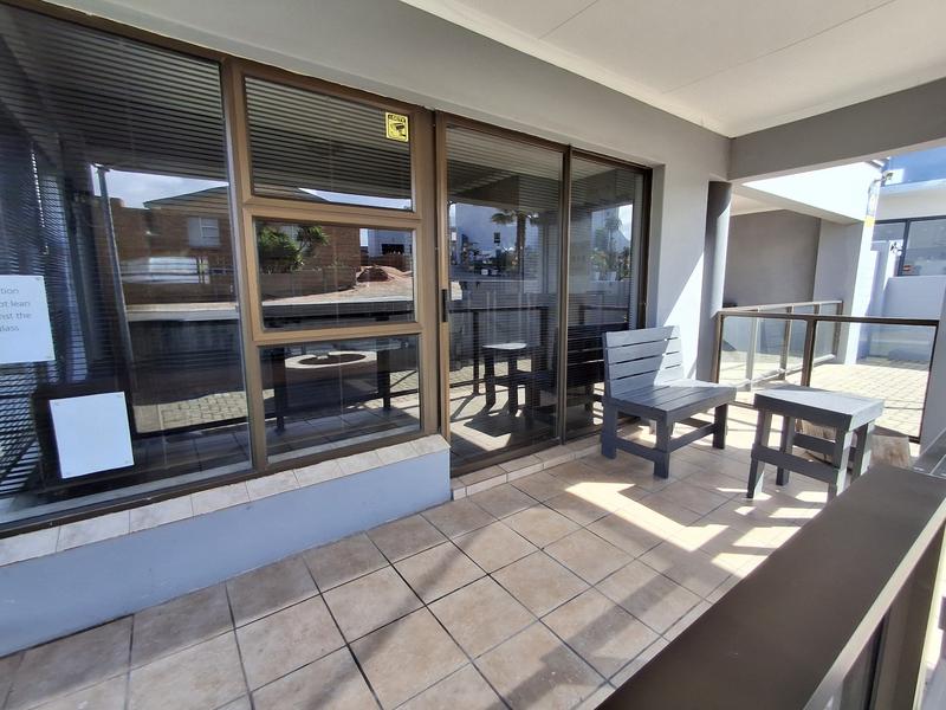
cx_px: 473
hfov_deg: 94.5
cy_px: 355
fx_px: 437
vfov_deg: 78.1
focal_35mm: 16
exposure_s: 1/400
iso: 40
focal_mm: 1.64
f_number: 2.2
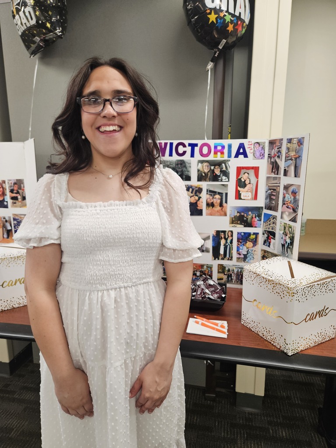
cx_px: 168
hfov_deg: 58.9
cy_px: 224
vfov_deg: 73.9
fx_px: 298
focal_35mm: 23
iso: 200
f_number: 1.8
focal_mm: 5.4
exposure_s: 1/120
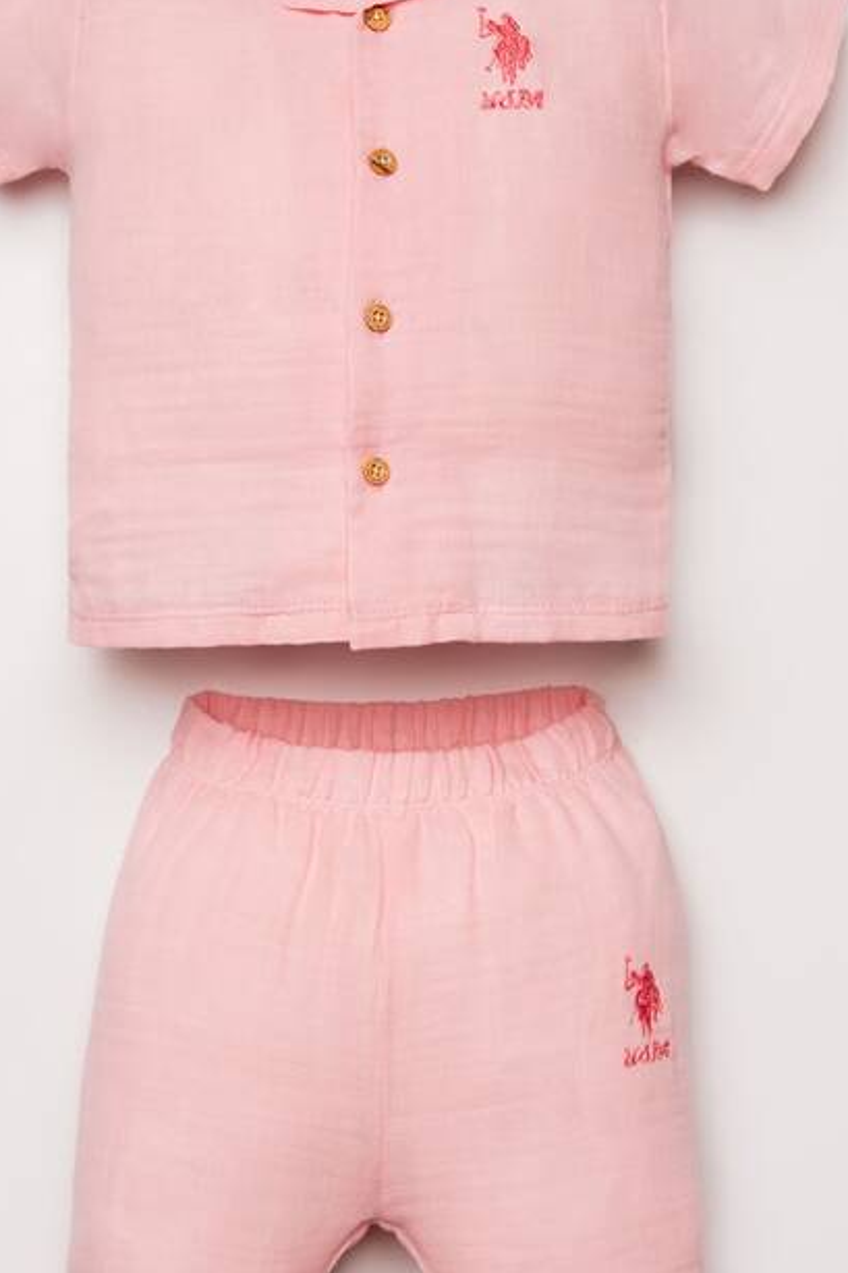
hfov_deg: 15.5
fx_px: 3111
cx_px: 357
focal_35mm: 88
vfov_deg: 23.1
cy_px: 663
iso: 125
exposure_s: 1/160
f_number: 7.1
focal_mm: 30
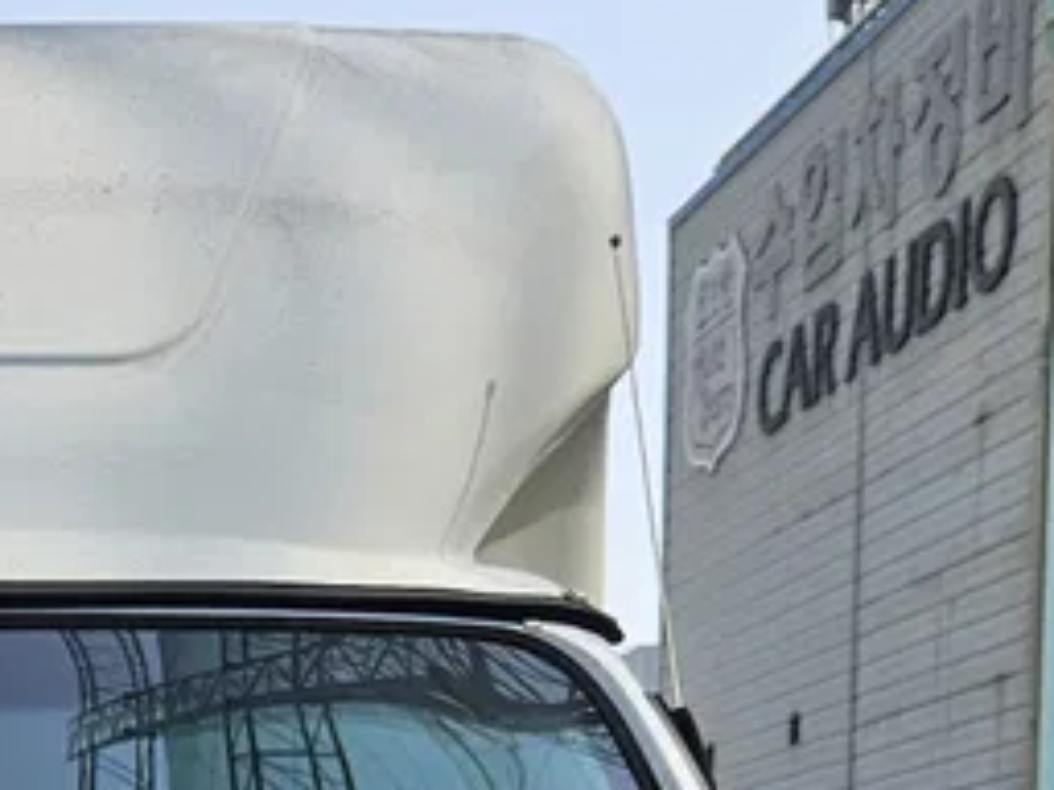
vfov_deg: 12.2
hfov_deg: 16.8
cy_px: 1568
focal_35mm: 108
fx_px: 3288
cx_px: -432
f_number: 1.8
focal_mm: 5.4
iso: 32
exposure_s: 1/2000
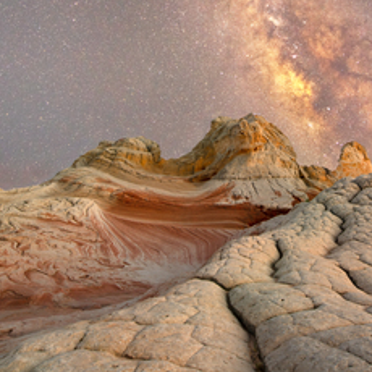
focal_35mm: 29
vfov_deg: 52.7
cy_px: 85
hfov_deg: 54.6
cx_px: 246
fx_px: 353
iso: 64
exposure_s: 1/13
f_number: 13
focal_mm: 14
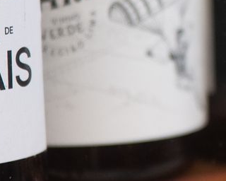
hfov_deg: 5.8
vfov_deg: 4.7
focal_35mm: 328
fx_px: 2194
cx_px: 381
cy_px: -54
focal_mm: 35
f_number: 1.4
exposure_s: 1/160
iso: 360
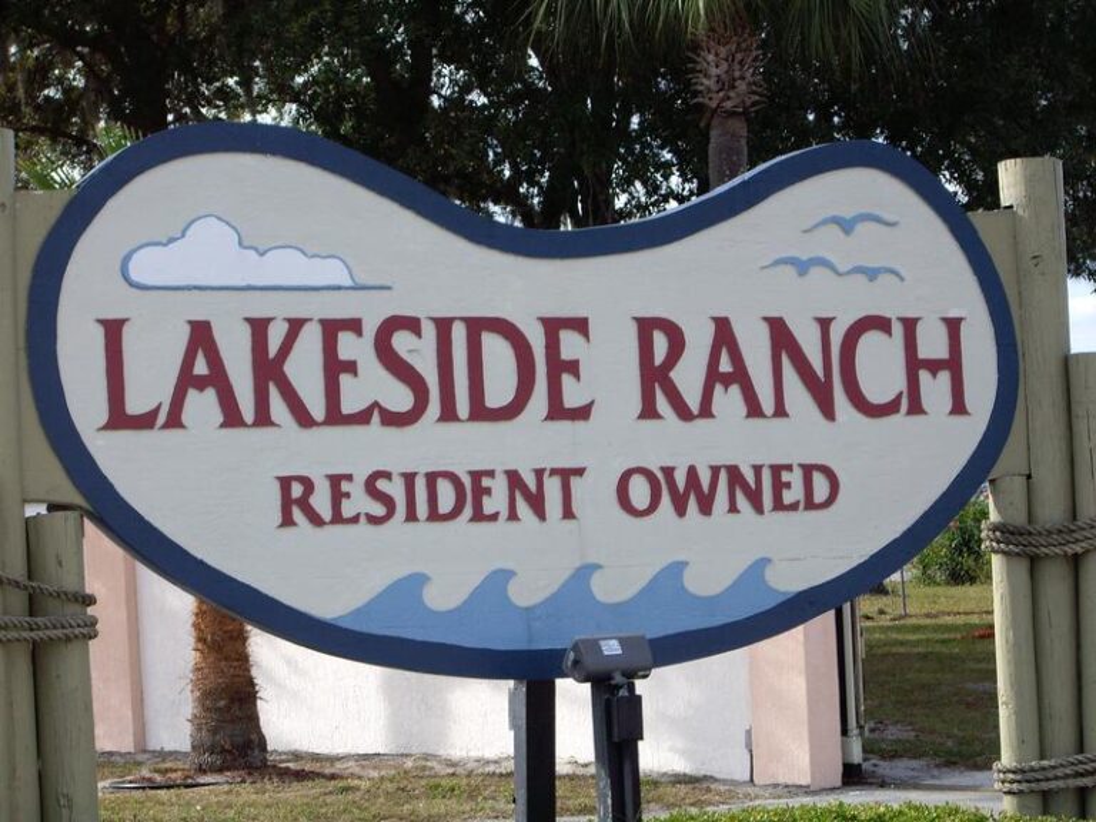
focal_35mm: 114
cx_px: 548
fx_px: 3609
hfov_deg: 17.3
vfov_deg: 13.0
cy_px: 411
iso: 64
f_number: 5.2
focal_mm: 18.6
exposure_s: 1/250
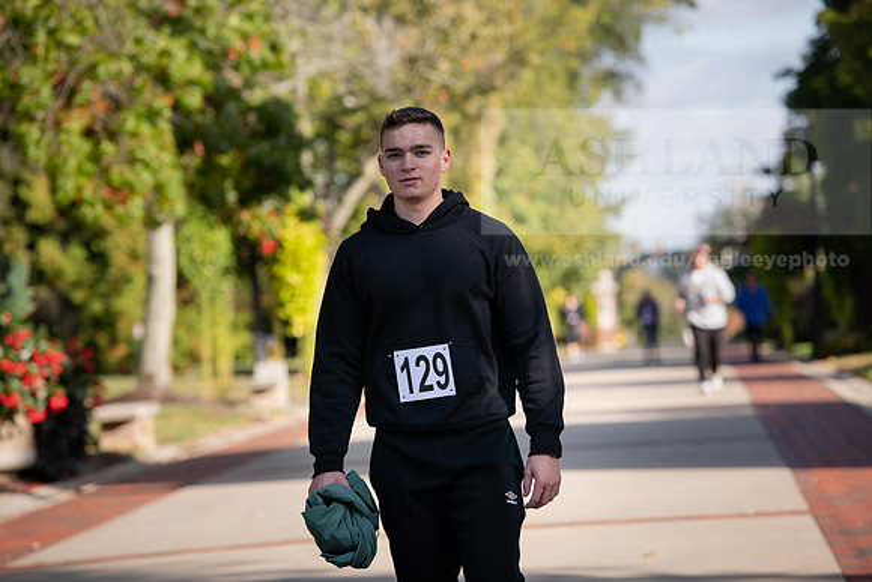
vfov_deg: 8.3
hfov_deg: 12.4
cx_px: 436
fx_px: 3997
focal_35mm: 165
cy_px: 291
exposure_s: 1/800
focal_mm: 165
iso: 250
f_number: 5
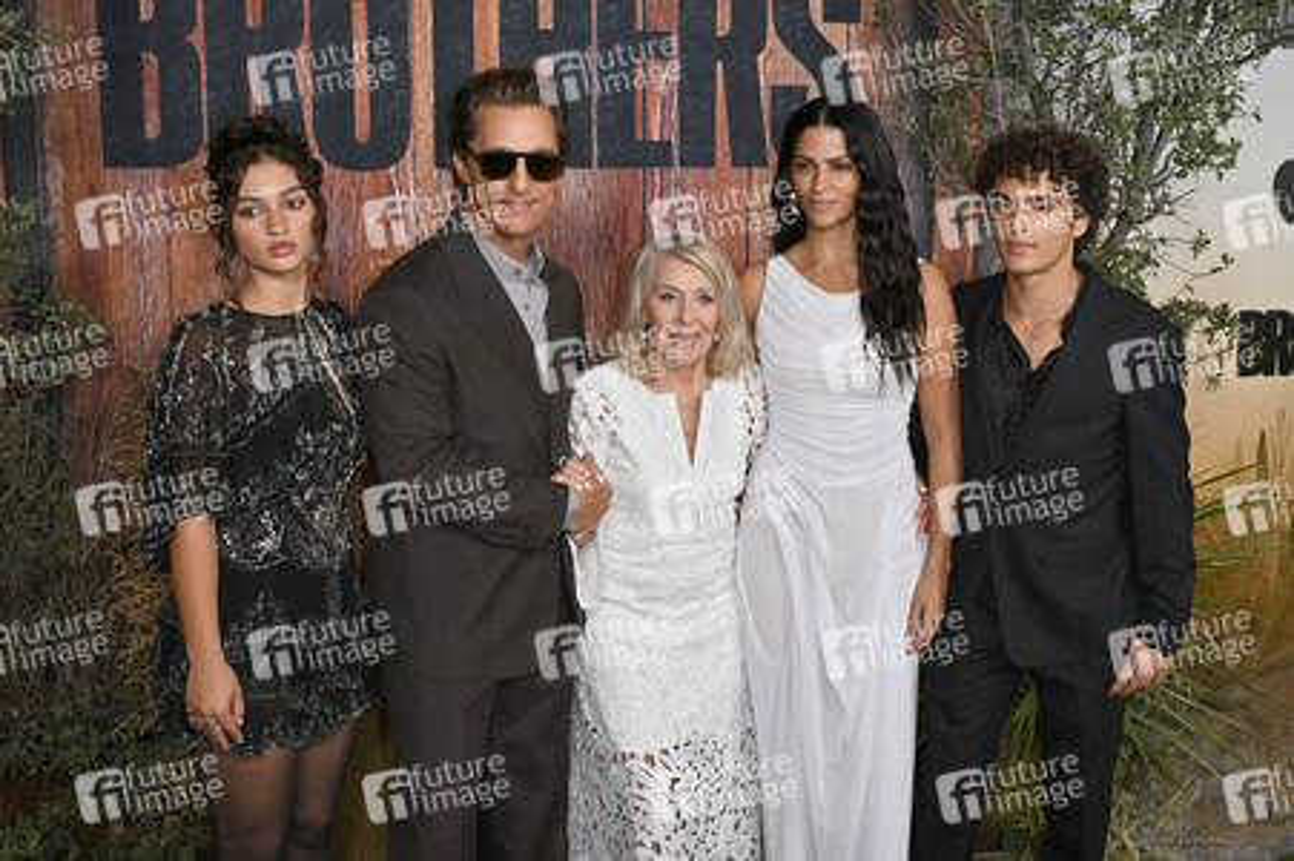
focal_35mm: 35
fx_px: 1257
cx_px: 647
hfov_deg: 54.5
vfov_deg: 37.8
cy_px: 430
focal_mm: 35
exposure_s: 1/250
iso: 1000
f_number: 7.1
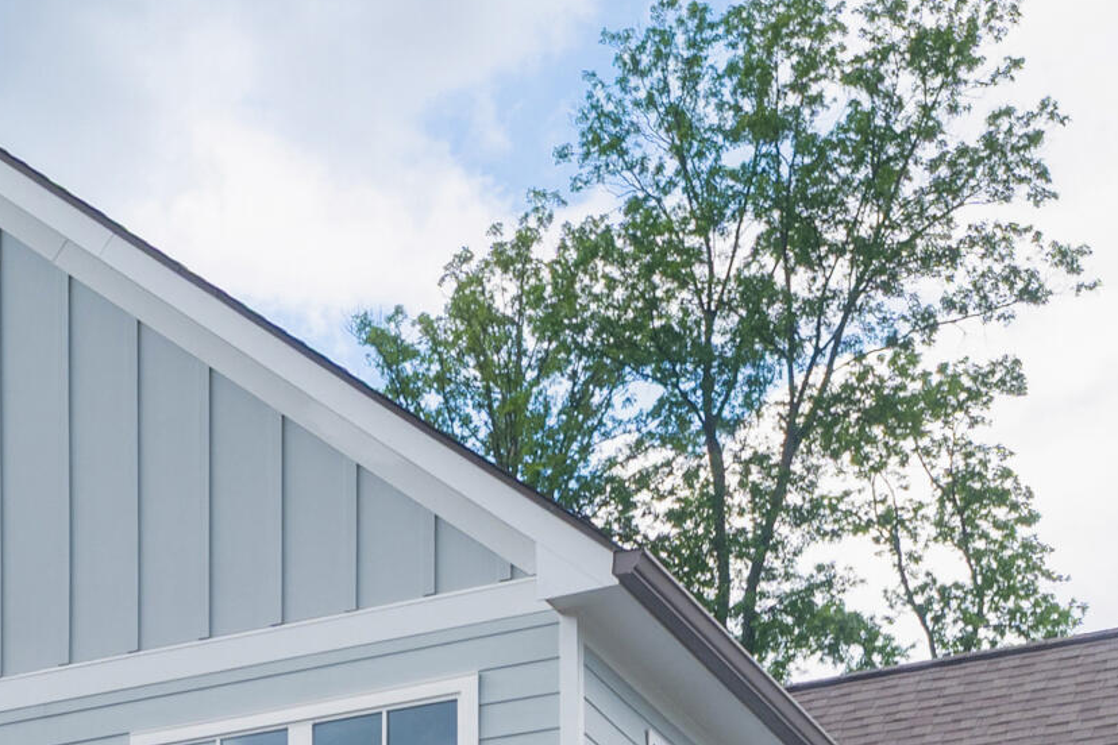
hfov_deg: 16.4
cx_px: -444
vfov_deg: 11.1
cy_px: 1297
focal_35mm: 116
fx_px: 3602
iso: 320
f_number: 7.1
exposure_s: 1/125
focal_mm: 32
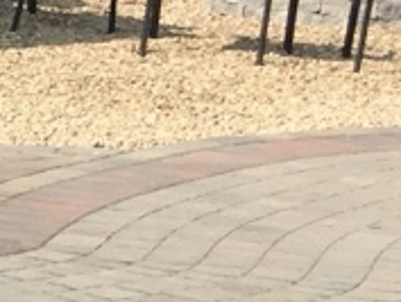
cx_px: -988
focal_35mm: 229
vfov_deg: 6.5
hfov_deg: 7.2
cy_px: 304
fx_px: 2655
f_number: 2.2
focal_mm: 4.15
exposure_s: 1/1479
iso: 25
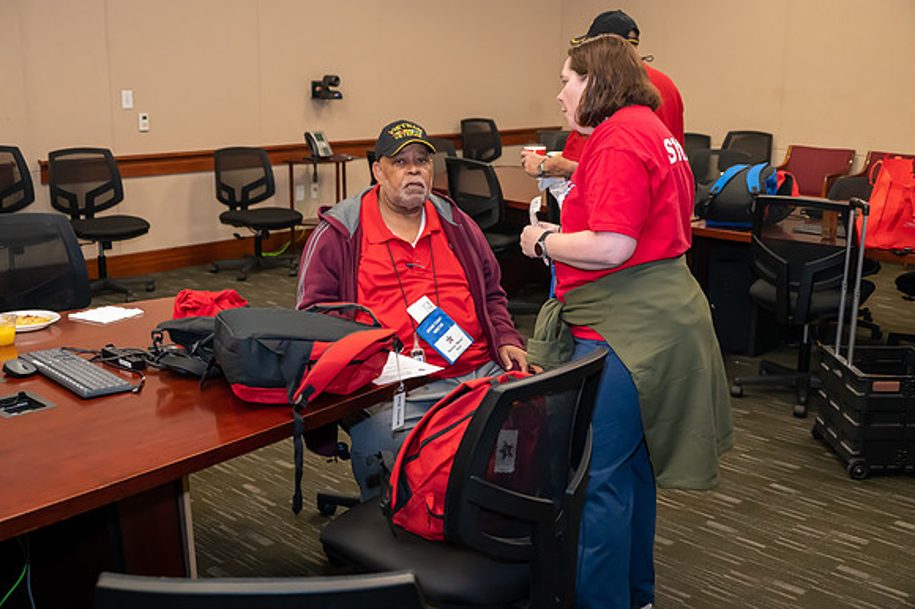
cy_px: 304
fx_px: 1041
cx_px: 458
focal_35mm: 41
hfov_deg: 47.4
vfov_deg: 32.6
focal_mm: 41
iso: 10000
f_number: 5
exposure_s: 1/160
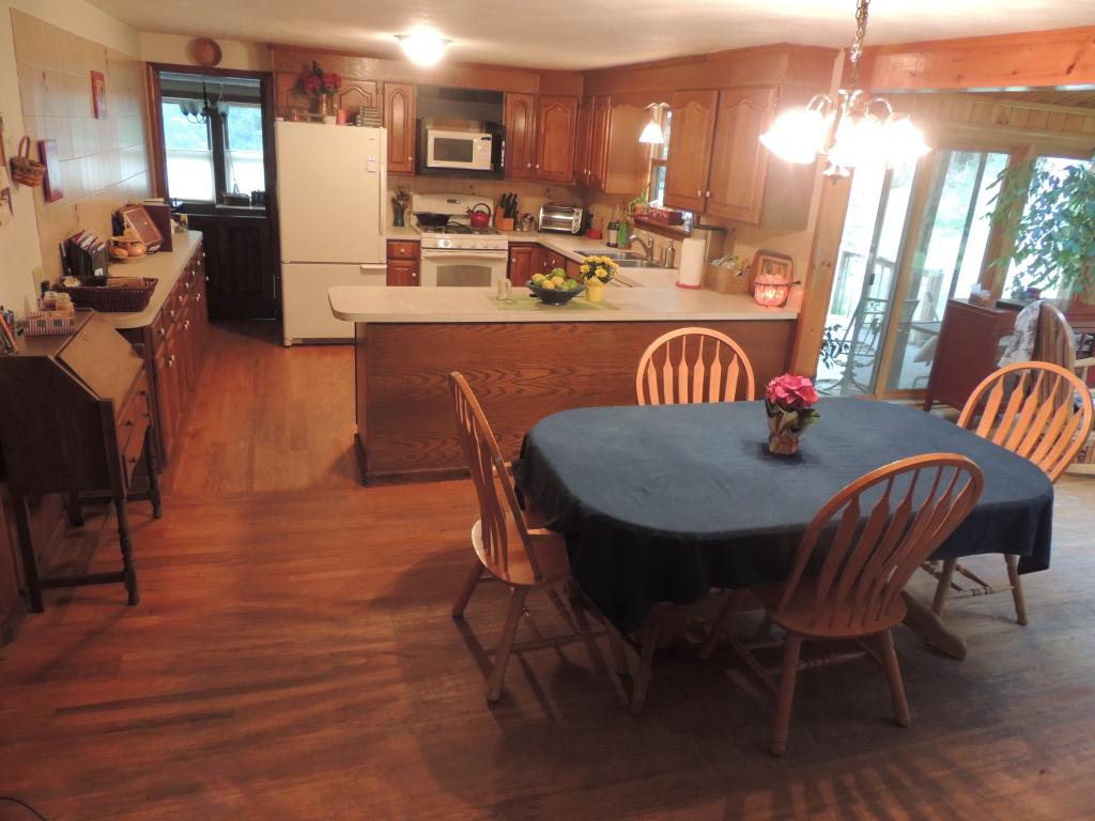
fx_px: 759
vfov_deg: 56.8
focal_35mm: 24
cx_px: 548
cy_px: 410
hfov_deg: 71.6
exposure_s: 1/13
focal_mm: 4.3
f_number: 3
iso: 400
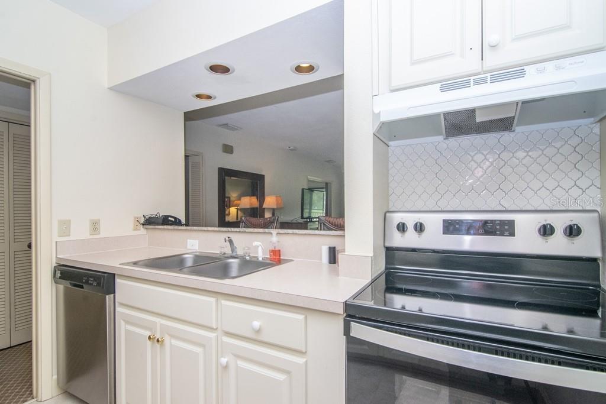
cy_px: 202
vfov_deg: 72.1
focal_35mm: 16
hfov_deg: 95.0
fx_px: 278
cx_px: 303
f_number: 9
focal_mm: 11
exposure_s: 1/100
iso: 1000
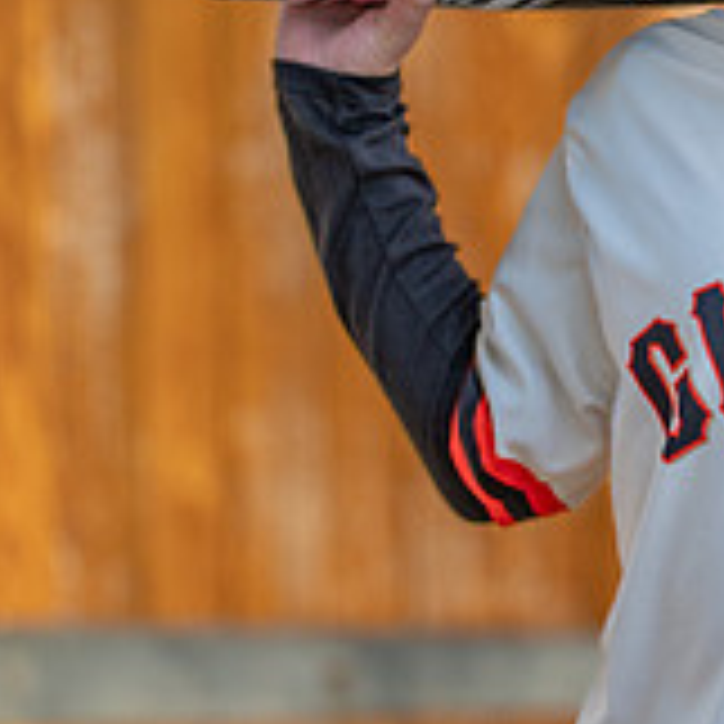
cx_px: 913
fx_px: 4709
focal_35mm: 199
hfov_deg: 8.7
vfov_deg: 8.8
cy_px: 186
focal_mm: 50
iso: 100
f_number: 1.2
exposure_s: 1/1250
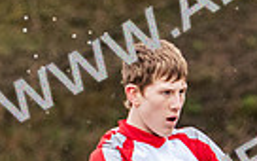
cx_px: 227
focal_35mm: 1384
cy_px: 128
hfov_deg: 1.5
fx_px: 9694
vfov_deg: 0.9
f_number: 6.3
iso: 4000
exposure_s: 1/2000
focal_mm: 318
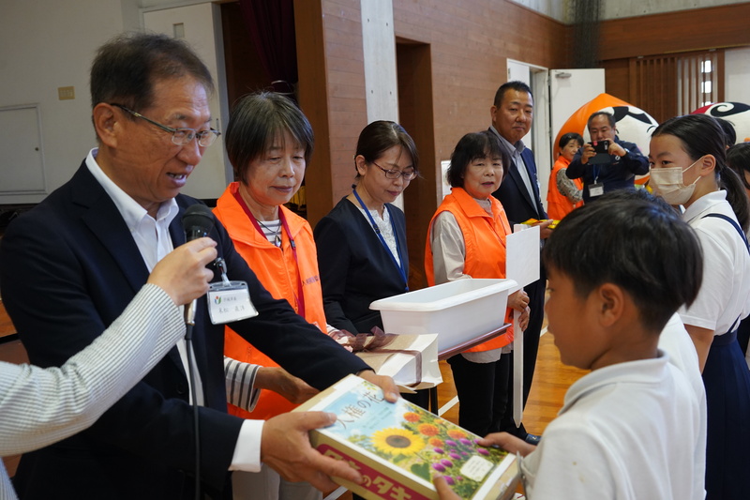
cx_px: 375
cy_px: 250
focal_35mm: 38
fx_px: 791
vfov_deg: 35.0
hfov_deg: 50.7
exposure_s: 1/125
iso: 2500
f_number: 6.3
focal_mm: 38
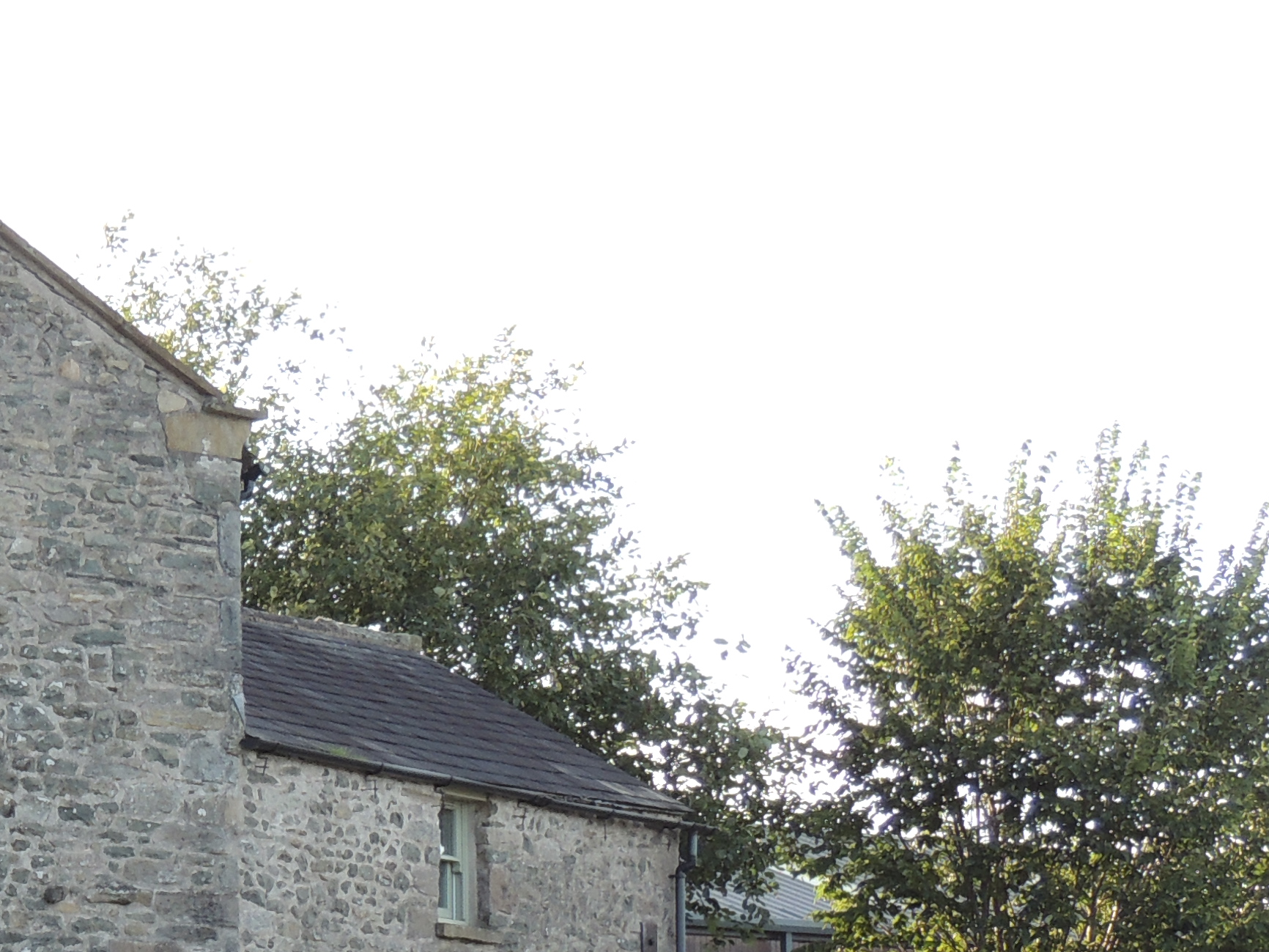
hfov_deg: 14.5
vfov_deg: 11.1
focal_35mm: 133
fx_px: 4876
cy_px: 796
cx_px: -164
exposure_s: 1/125
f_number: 3.6
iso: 100
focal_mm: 8.9
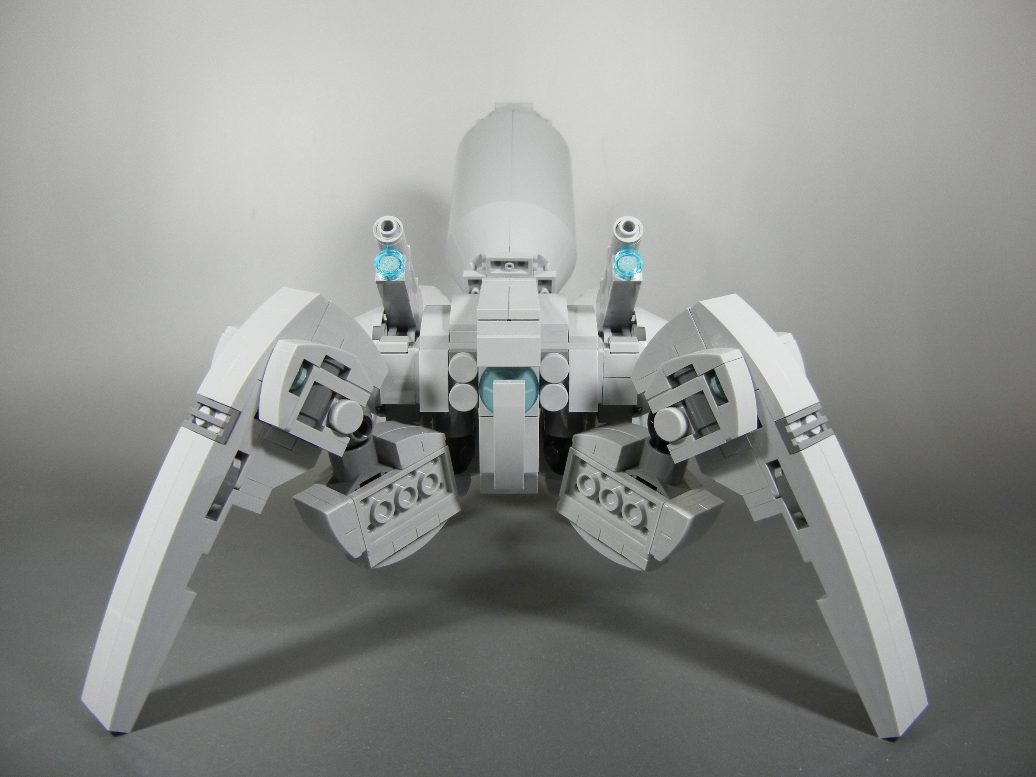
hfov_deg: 60.0
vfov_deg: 46.8
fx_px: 898
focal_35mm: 30
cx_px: 518
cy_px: 388
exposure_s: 1/53.1
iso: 400
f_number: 3.5
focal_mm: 5.4
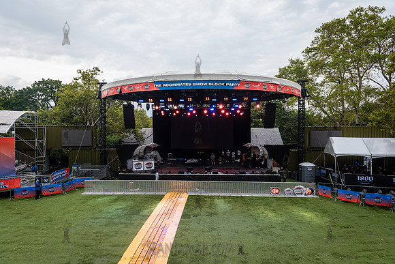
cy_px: 132
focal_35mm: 24
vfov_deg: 52.9
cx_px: 198
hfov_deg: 73.4
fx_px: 265
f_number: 5
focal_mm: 24
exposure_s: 1/500
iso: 1000
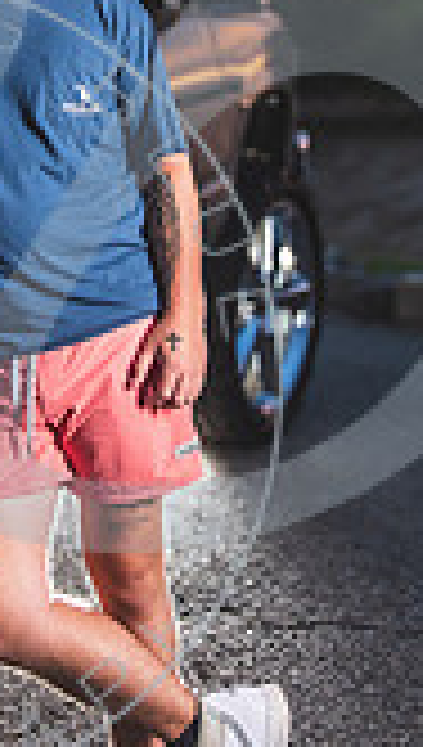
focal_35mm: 68
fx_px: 1349
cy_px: 45
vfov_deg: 29.4
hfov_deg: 17.6
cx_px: 68
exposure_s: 1/250
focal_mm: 24
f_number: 2.8
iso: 100
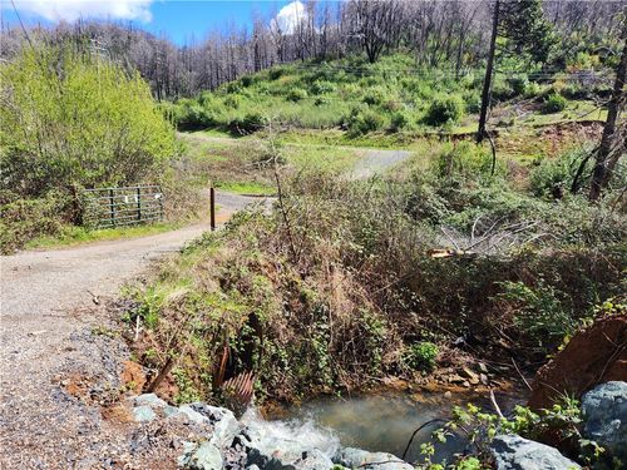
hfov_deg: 73.9
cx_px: 314
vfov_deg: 58.9
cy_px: 235
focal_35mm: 23
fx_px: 417
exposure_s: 1/628
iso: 20
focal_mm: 5.4
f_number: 1.8
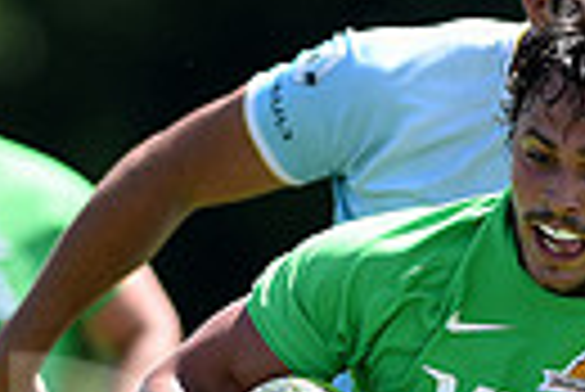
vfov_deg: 1.0
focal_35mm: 1339
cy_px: 687
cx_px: 778
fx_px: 21783
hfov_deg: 1.5
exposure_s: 1/1250
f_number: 2.8
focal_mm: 300
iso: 200
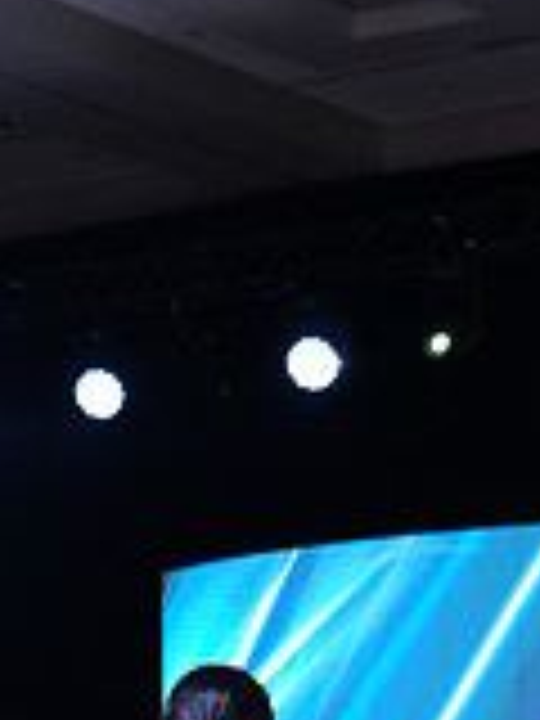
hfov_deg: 8.0
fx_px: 3848
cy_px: 1161
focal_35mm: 185
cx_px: 70
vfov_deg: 10.3
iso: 1250
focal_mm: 53
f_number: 4
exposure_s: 1/500
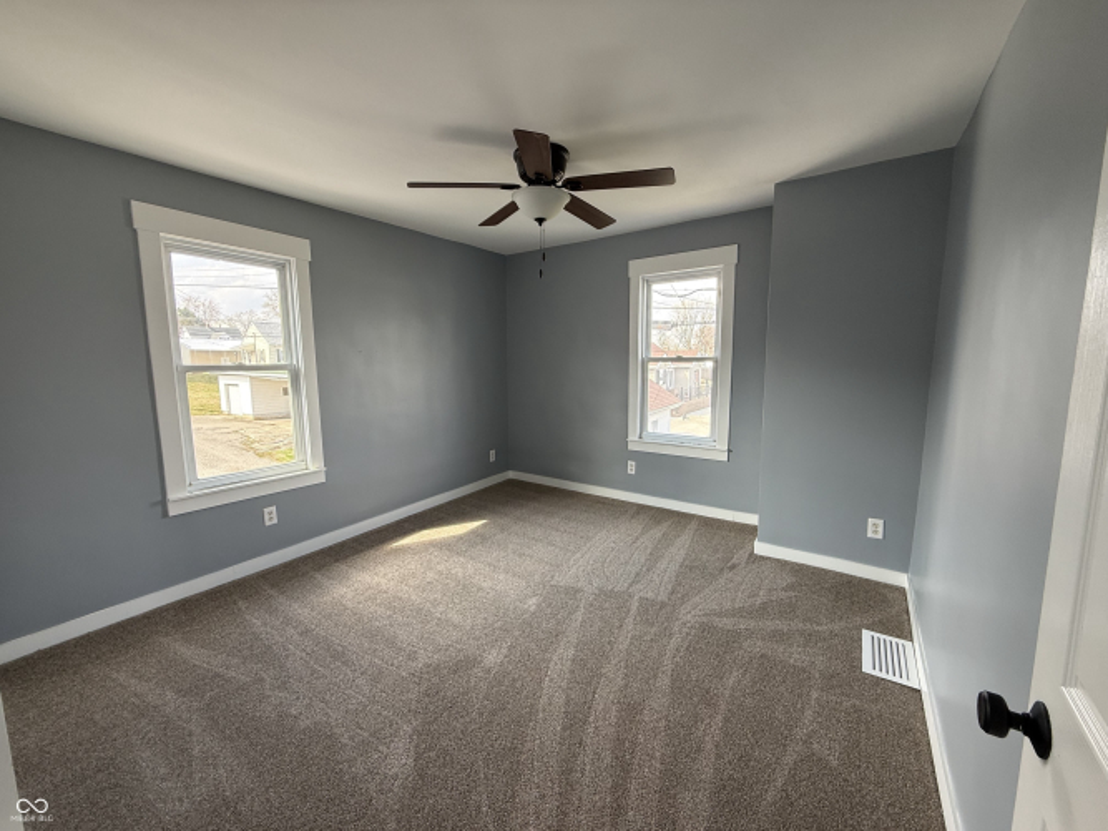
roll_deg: +0.1
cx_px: 554
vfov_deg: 85.7
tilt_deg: -6.6
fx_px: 448
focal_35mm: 14
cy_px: 416
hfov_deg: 102.1
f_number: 2.2
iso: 100
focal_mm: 2.22
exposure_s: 1/99
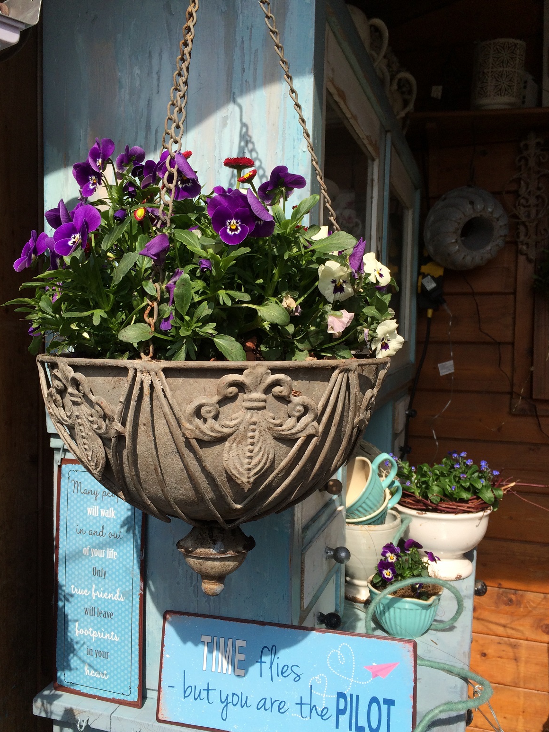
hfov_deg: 46.8
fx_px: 634
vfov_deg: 60.0
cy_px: 371
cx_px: 266
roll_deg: +0.4
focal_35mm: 30
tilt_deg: -4.0
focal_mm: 4.15
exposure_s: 1/1642
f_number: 2.2
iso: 32
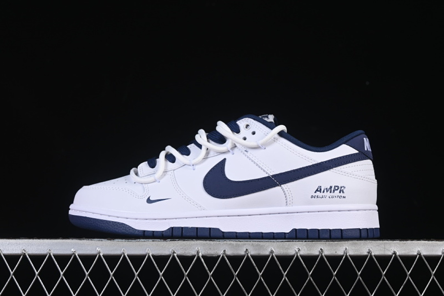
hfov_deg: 27.0
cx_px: 222
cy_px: 148
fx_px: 925
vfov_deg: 18.2
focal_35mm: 75
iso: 160
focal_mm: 50
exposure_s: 1/80
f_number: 8
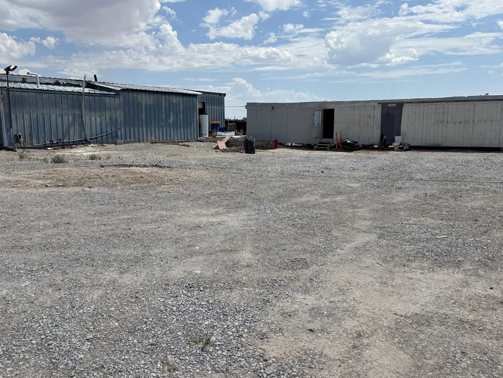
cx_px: 236
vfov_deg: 46.8
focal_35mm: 30
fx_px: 436
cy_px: 178
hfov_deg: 59.9
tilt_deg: -9.5
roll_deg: +0.1
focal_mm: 5.96
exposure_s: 1/6711
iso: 50
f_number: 1.6
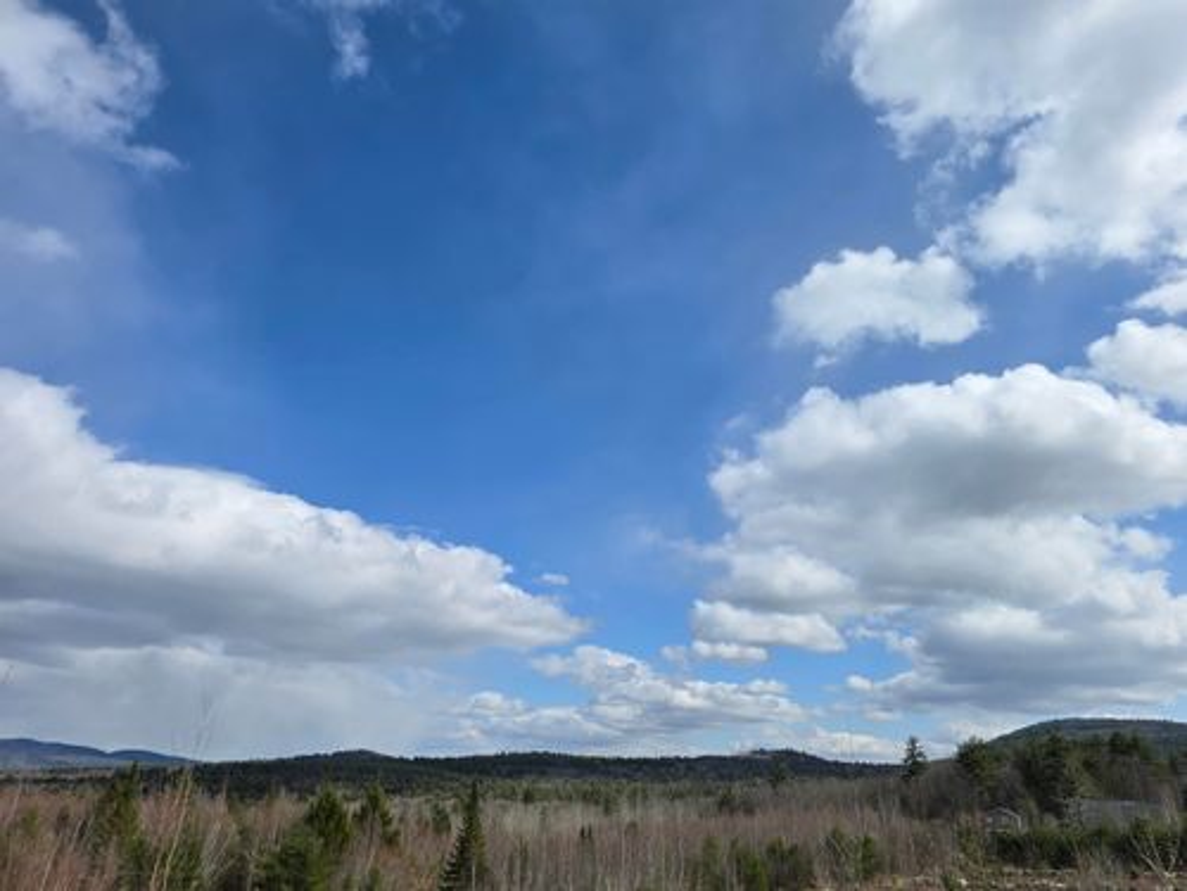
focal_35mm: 23
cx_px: 594
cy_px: 446
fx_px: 789
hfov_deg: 73.9
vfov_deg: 58.9
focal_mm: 6.3
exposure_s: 1/1723
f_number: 1.7
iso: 12
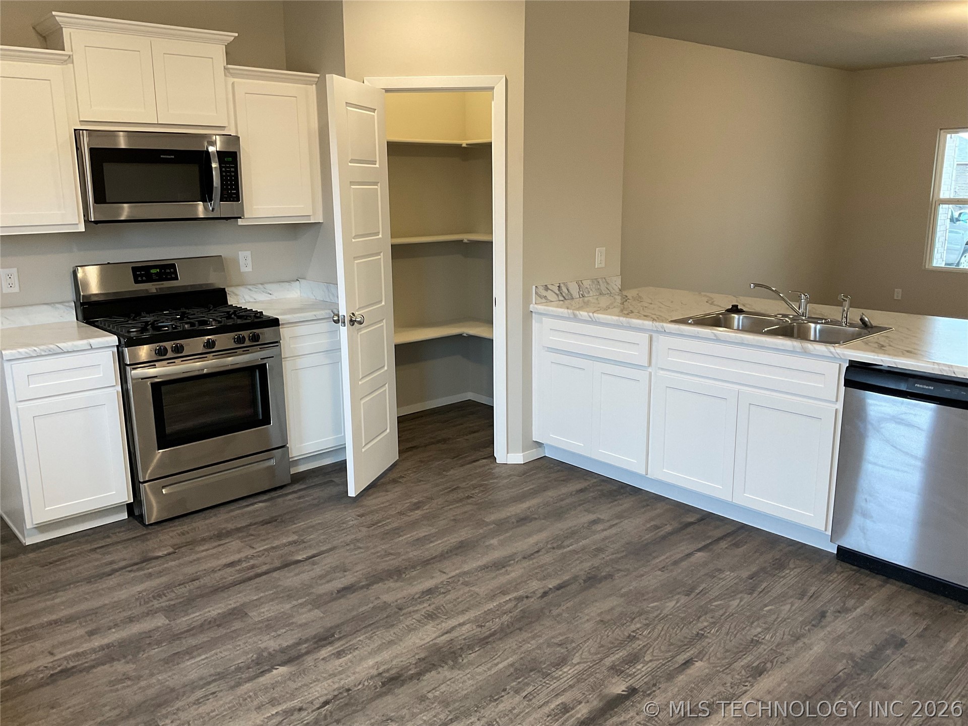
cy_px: 363
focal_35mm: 29
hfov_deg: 61.7
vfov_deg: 48.2
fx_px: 811
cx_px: 484
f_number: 1.8
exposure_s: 1/60
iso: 64
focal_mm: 3
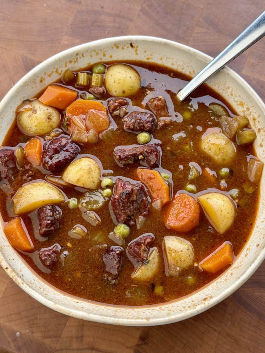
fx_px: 490
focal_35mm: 48
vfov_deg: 39.7
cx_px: 132
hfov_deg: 30.3
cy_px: 176
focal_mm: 6.76
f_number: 1.78
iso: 64
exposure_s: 1/549
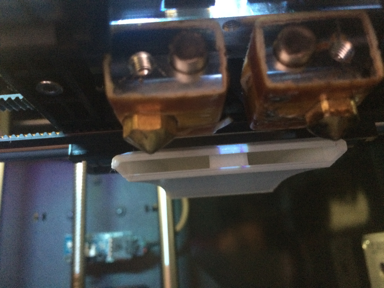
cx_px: 192
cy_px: 144
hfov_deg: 61.7
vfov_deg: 48.2
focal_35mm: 29
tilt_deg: +17.7
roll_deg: +4.7
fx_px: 322
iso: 500
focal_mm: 4.15
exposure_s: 1/15
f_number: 2.2
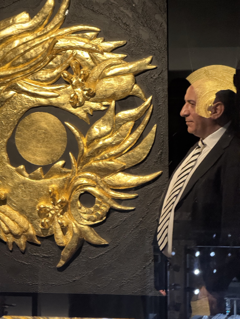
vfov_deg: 16.4
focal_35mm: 120
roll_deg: +0.8
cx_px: 120
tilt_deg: -1.3
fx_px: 1109
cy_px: 160
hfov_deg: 12.3
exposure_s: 1/50
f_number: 2.8
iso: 400
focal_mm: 15.66
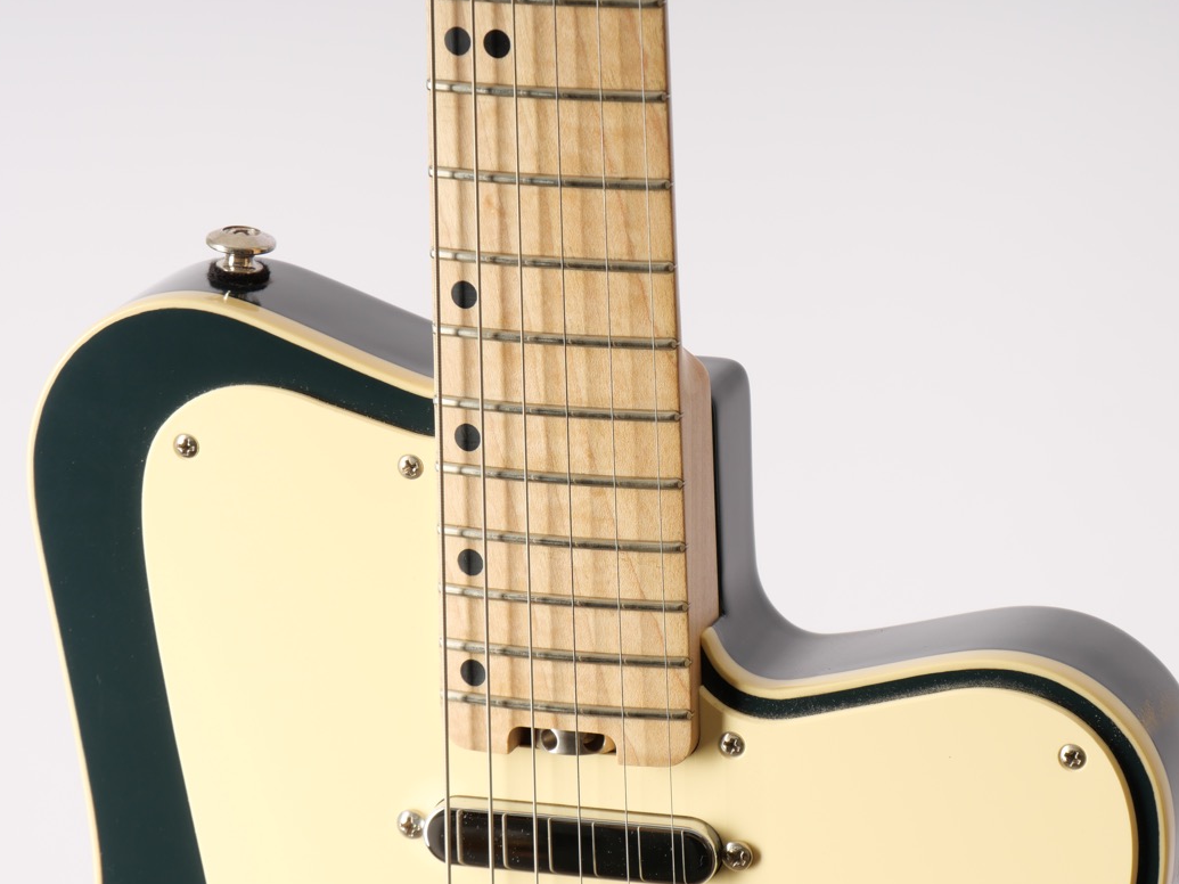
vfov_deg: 9.3
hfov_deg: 12.3
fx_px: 5449
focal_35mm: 160
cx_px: 612
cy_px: 428
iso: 200
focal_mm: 69
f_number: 7.1
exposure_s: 1/200
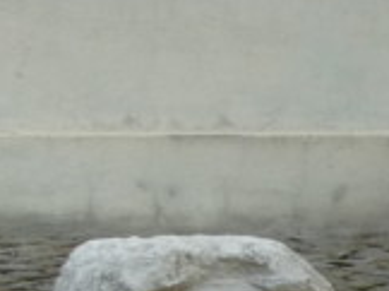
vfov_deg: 5.5
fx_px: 2996
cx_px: -756
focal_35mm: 267
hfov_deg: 6.8
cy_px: 366
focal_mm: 6.3
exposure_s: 1/160
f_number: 3.8
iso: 100
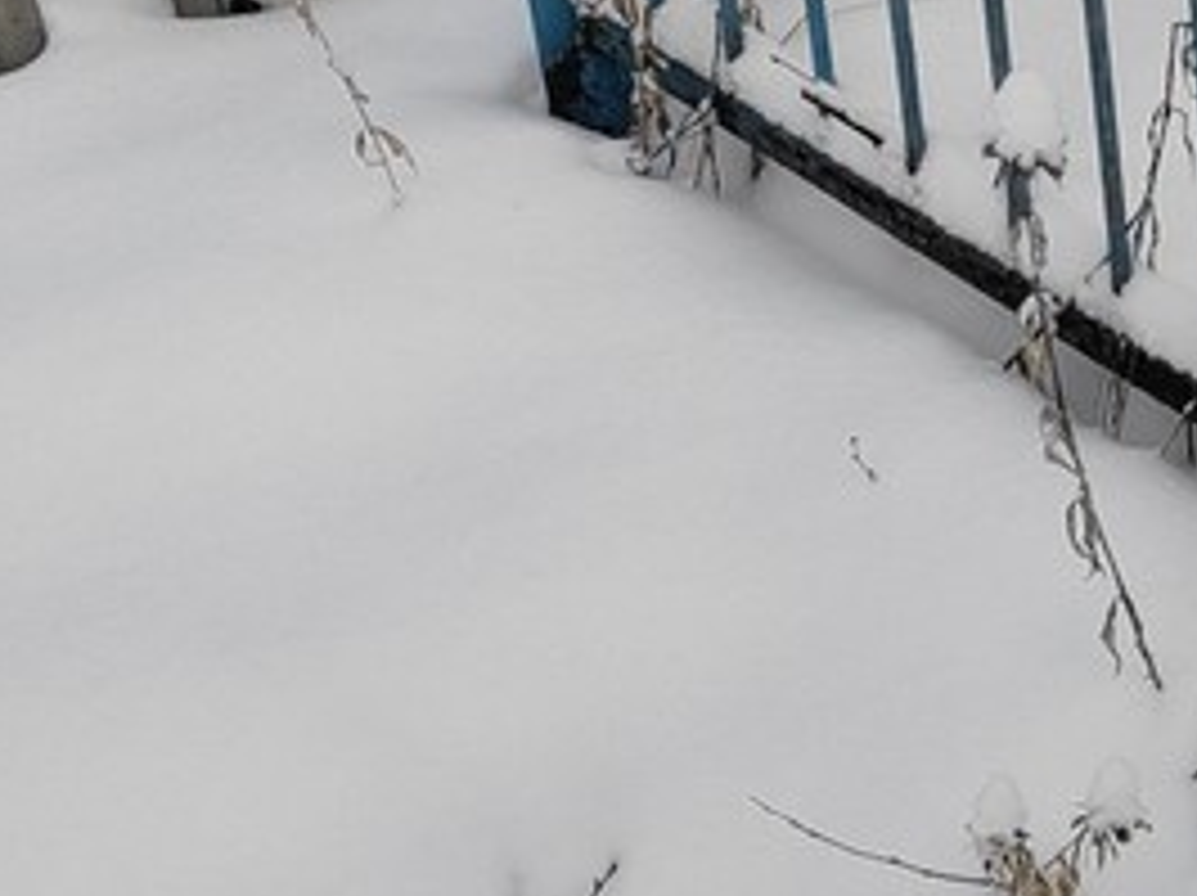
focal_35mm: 104
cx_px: 2277
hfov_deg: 15.6
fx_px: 3593
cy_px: -257
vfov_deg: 13.7
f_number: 1.9
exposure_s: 1/544
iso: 100
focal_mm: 5.52
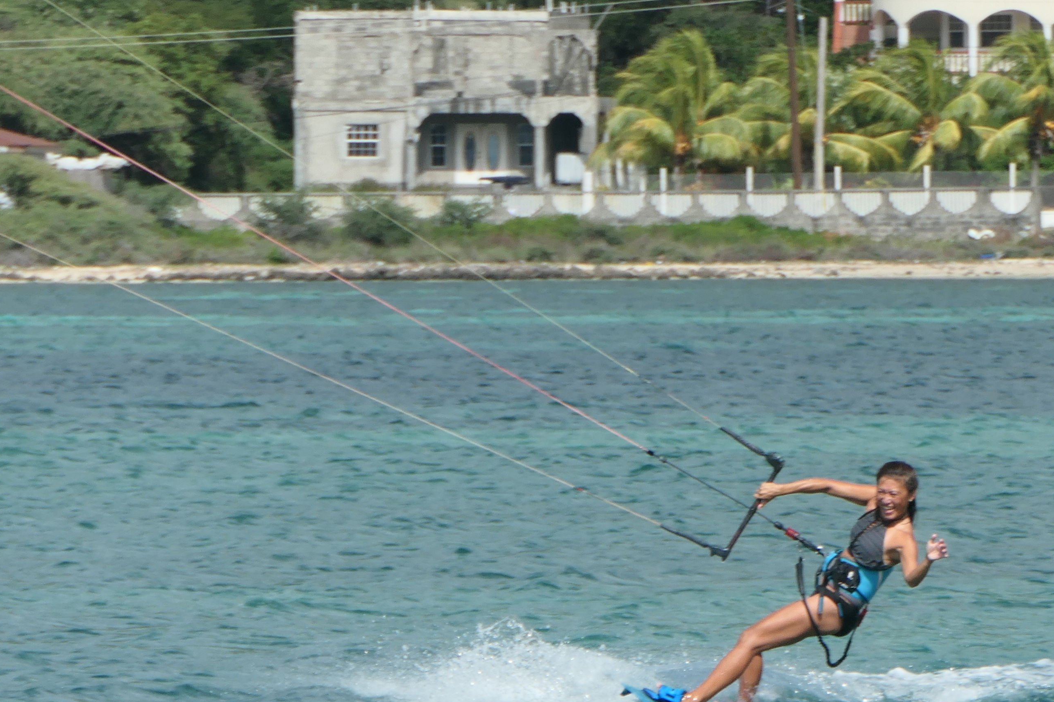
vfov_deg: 1.8
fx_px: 22422
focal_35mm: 766
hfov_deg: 2.7
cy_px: 570
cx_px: 822
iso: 200
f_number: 7.1
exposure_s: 1/800
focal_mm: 132
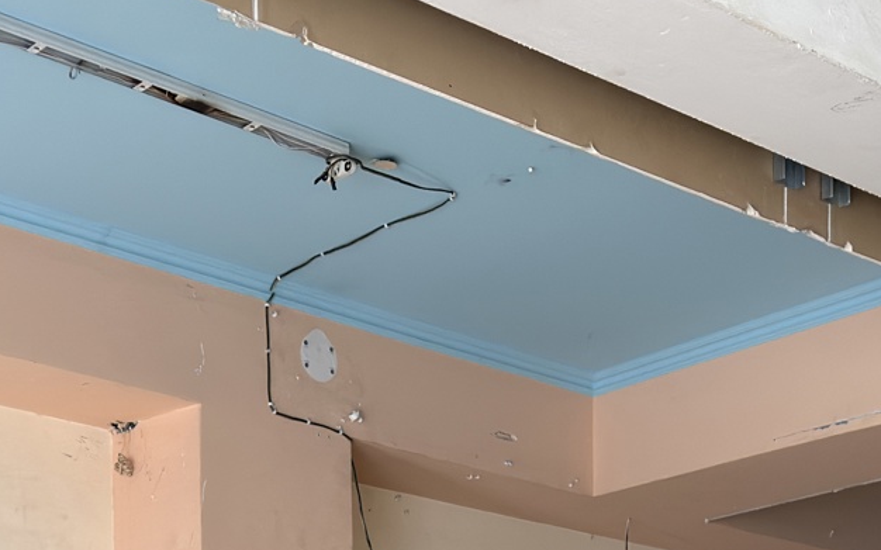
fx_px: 1872
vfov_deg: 14.8
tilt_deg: +0.6
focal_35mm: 78
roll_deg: +0.6
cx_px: 501
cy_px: 954
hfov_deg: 26.5
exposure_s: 1/40
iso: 320
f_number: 1.78
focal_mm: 6.76
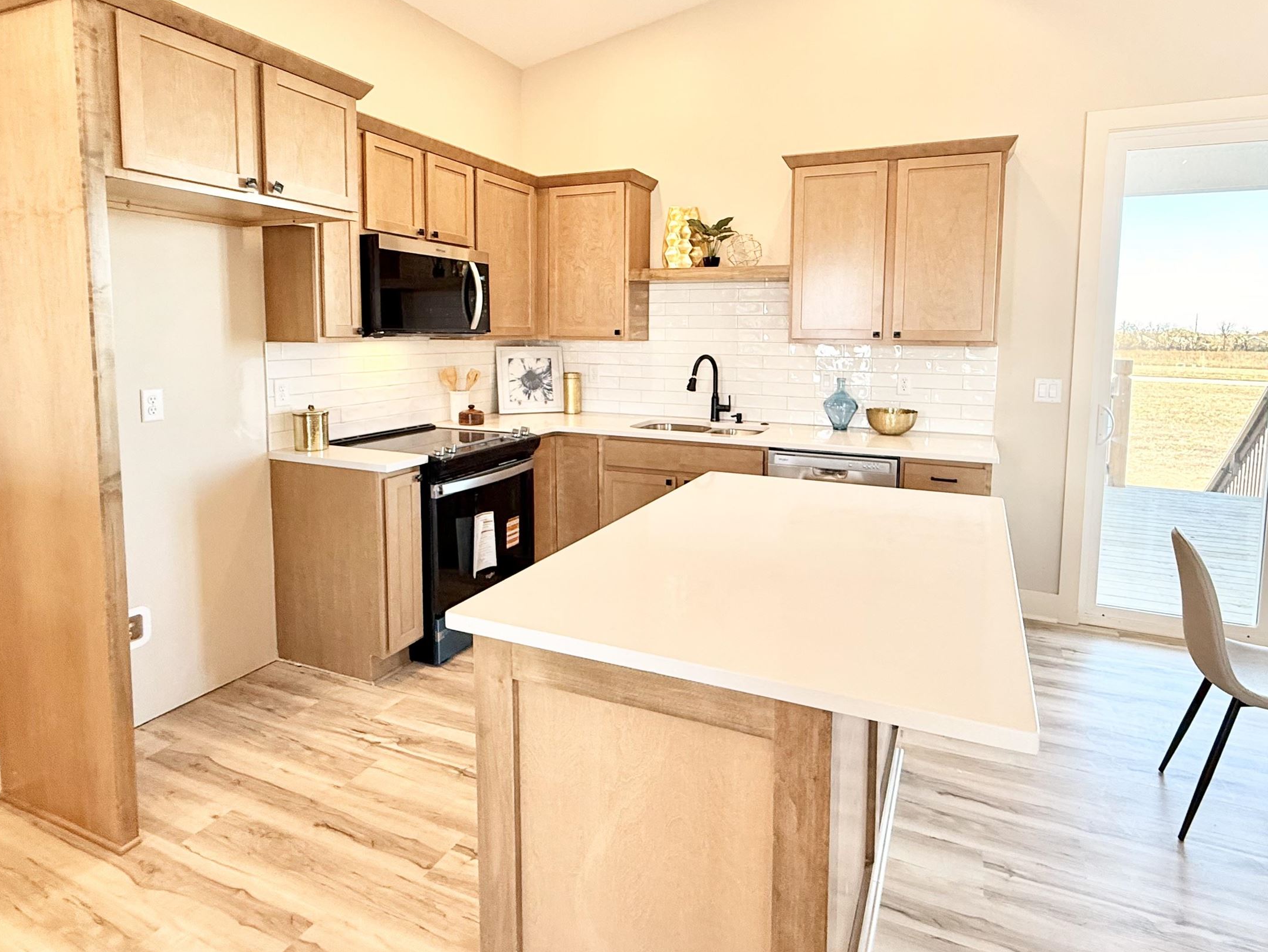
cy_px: 391
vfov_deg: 65.5
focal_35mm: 20
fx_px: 733
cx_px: 664
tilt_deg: -4.4
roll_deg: -0.2
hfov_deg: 81.7
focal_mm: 2.22
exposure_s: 1/120
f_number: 2.2
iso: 200
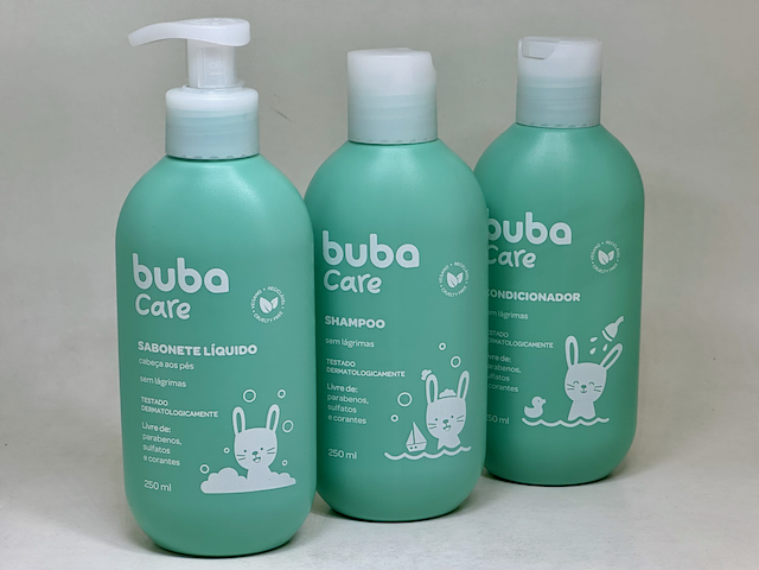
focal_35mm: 77
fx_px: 1688
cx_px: 380
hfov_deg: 25.3
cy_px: 285
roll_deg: -1.1
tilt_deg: -14.0
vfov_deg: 19.1
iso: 125
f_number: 2.8
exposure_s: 1/120
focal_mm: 9
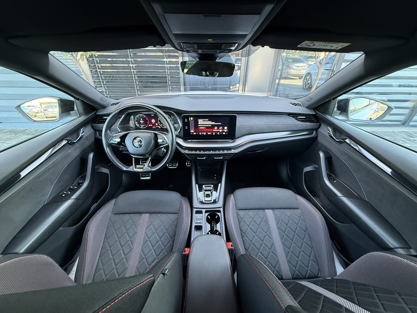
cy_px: 156
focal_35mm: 14
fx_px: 169
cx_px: 208
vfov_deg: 85.7
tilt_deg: -30.8
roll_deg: -0.8
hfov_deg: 102.1
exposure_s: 1/60
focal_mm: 2.22
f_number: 2.2
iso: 400
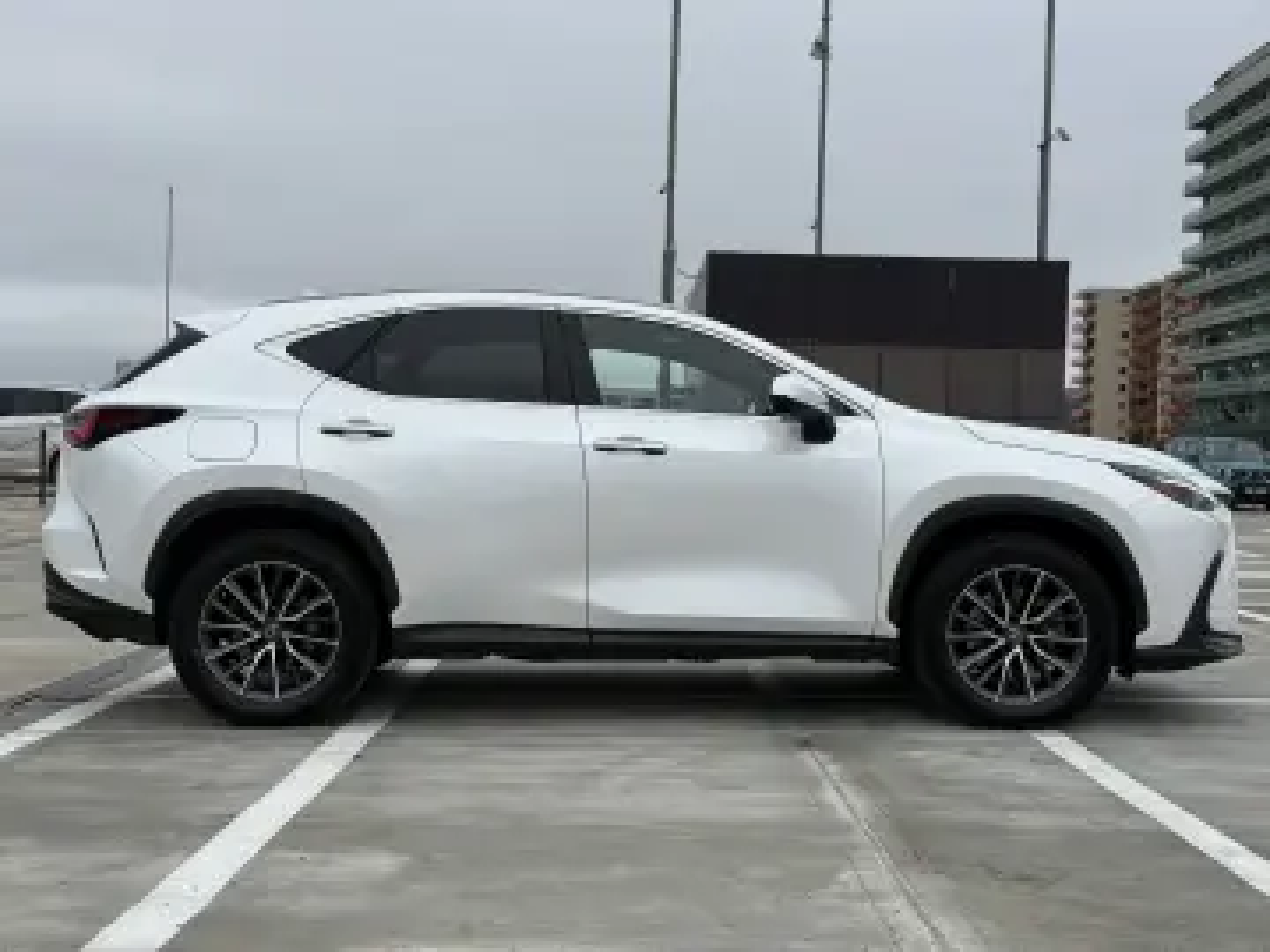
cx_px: 635
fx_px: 1761
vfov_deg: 30.3
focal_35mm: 48
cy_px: 476
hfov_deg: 39.7
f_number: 1.78
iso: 64
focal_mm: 6.76
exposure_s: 1/917
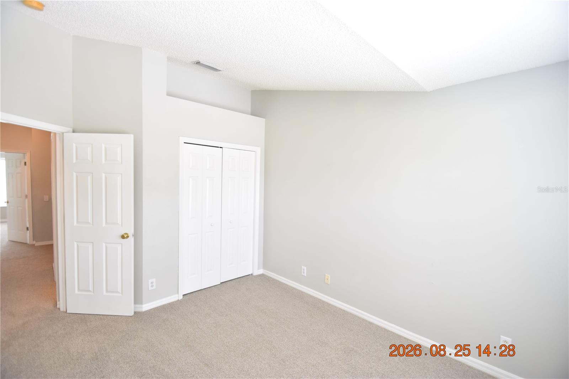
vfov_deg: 77.3
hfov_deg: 100.4
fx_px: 237
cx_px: 284
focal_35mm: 15
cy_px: 190
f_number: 4
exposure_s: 1/60
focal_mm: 10
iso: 640
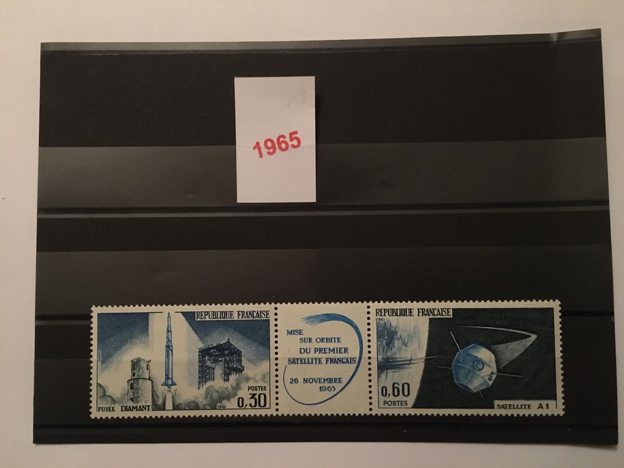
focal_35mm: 29
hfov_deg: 61.7
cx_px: 312
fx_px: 523
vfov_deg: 48.2
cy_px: 234
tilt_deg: -85.6
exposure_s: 1/17
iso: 400
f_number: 2.2
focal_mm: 4.15
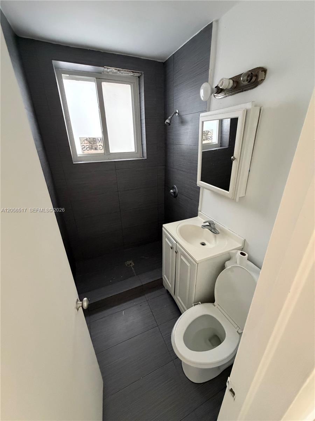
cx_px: 158
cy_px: 210
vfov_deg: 102.1
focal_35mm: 14
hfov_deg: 85.7
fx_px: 170
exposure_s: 1/60
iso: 800
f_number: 2.2
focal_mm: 2.22
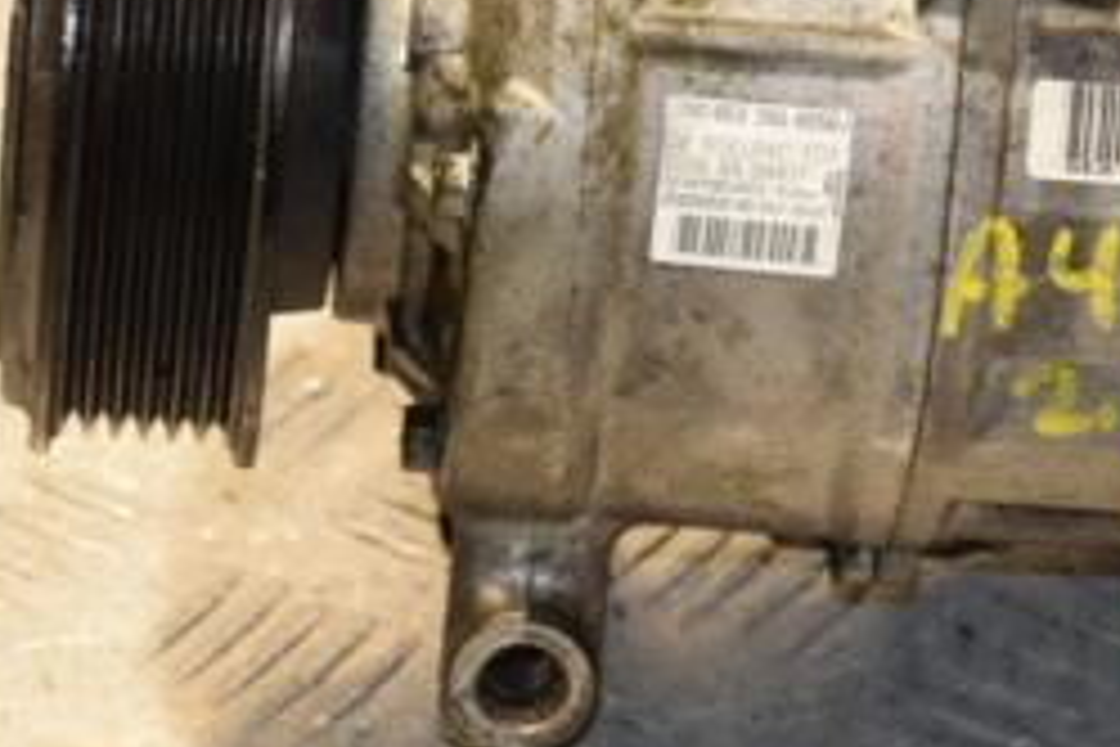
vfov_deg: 5.1
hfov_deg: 7.6
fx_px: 8437
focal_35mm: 271
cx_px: 661
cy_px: 72
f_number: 5.6
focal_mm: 75
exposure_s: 1/200
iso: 800
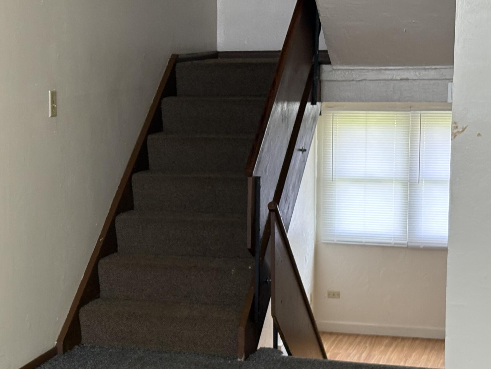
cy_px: 231
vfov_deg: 16.8
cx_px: 143
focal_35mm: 88
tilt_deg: -6.9
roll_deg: +1.1
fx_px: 1248
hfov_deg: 22.1
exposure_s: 1/60
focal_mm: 5.96
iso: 160
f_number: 1.6
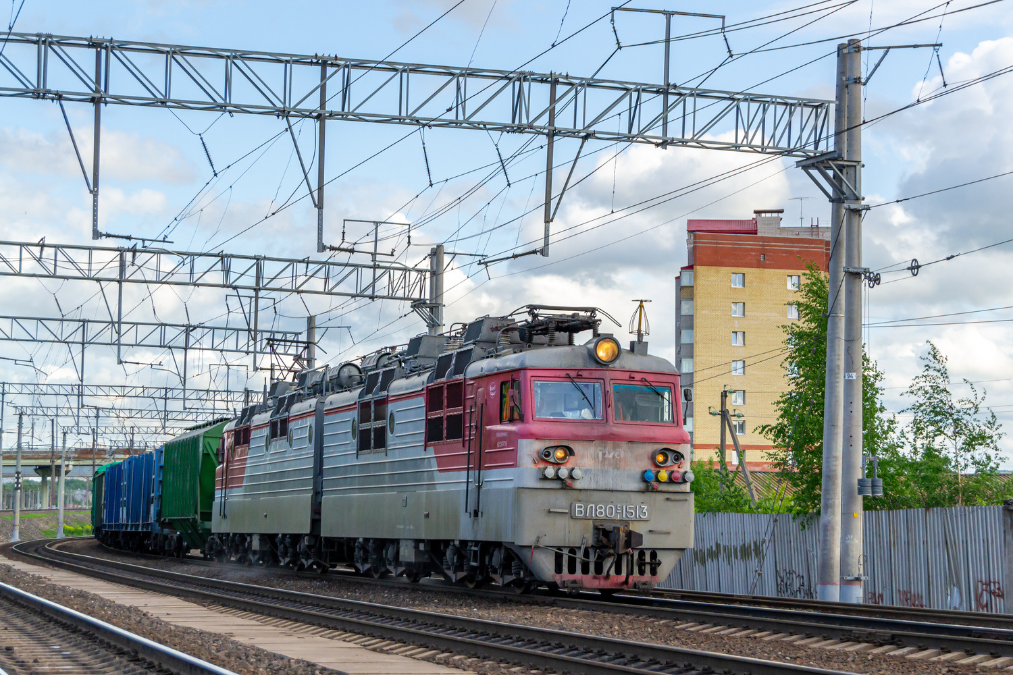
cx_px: 506
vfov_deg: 16.6
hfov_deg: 24.6
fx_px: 2321
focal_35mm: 82
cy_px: 338
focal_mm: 55
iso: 400
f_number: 5.6
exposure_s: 1/800
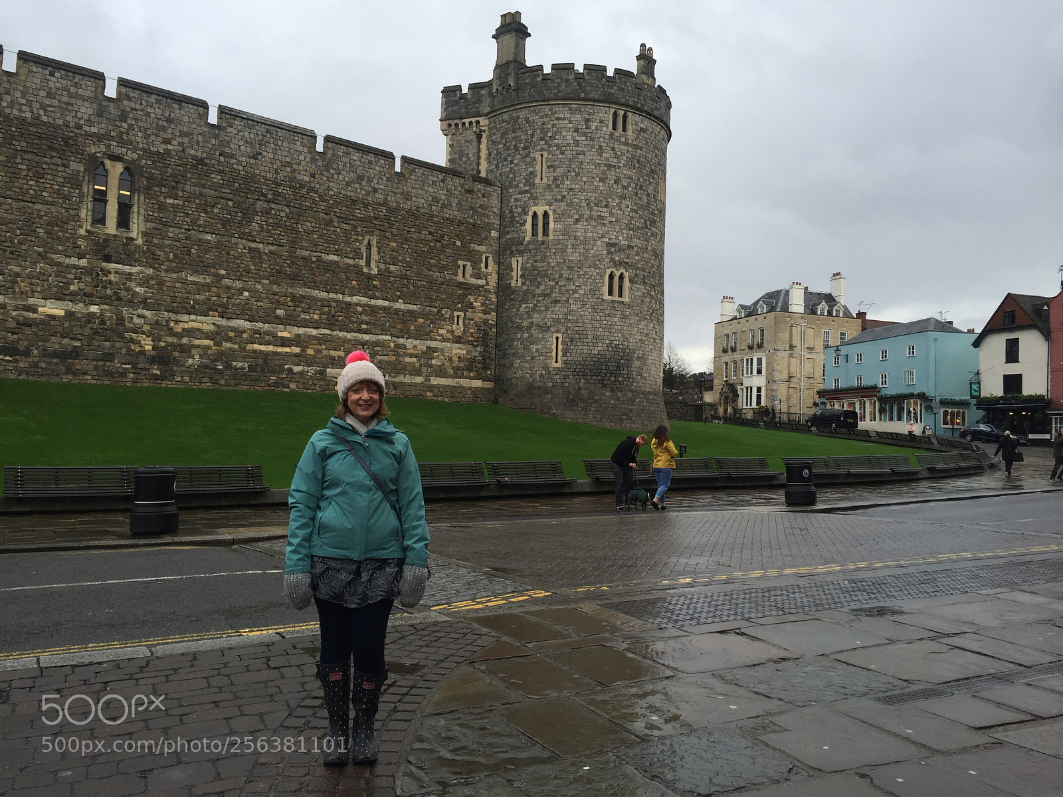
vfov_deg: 48.2
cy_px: 398
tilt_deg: +3.2
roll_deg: -1.7
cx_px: 532
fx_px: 891
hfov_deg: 61.7
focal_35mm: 29
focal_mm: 4.15
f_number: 2.2
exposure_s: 1/507
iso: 32
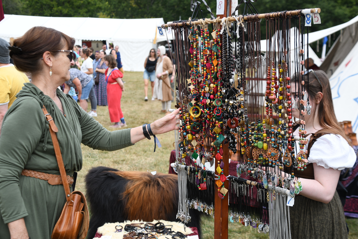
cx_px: 179
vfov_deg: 23.8
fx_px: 567
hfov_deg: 35.1
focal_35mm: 57
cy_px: 120
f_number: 4.2
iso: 200
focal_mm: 38
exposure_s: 1/500
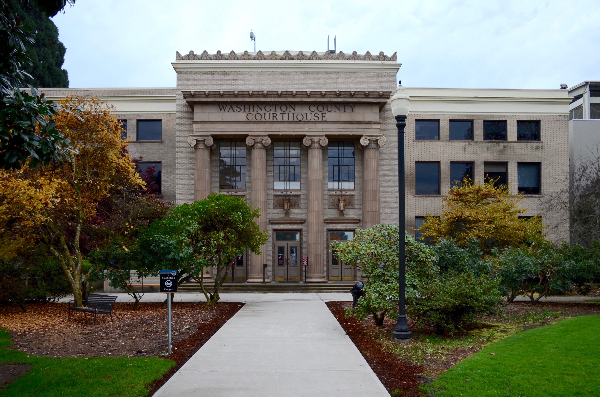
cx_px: 300
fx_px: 499
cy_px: 198
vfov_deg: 43.4
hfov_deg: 62.0
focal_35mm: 30
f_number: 5
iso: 200
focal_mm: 20
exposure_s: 1/320
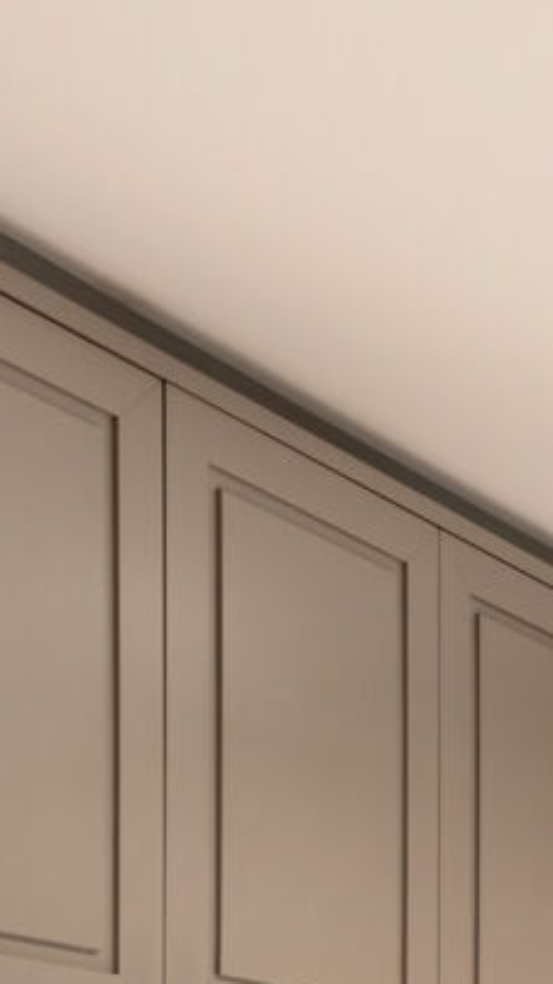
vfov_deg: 21.3
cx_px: 1825
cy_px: 1310
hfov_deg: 9.4
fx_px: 2347
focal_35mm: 90
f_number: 8
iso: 100
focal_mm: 18
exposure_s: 1/5
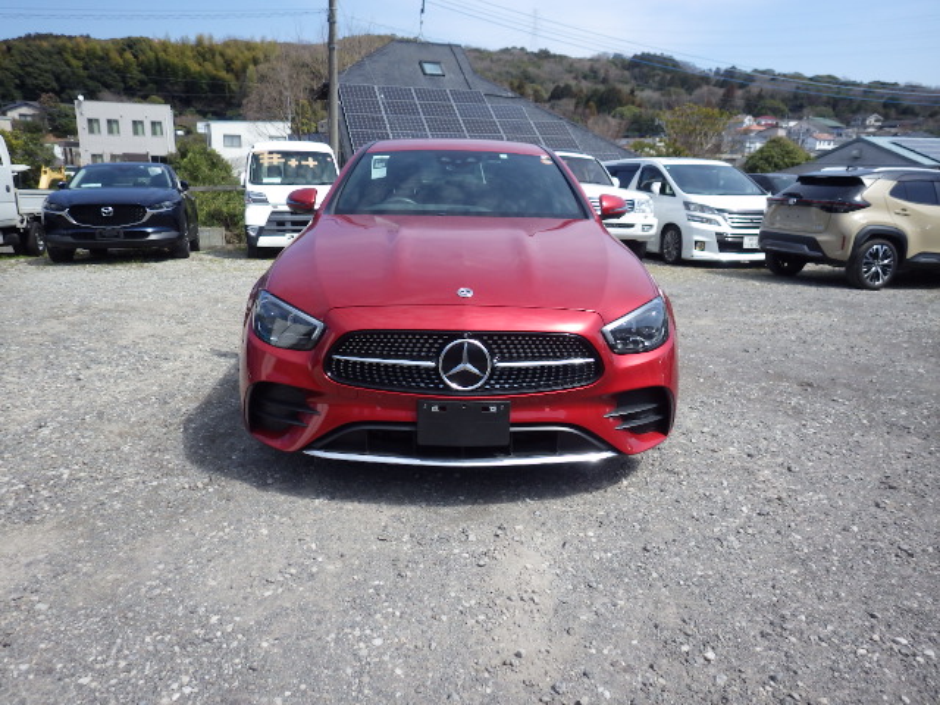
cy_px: 352
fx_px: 679
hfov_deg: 69.4
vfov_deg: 54.9
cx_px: 470
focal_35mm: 25
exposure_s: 1/1500
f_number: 2.8
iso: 125
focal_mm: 4.5
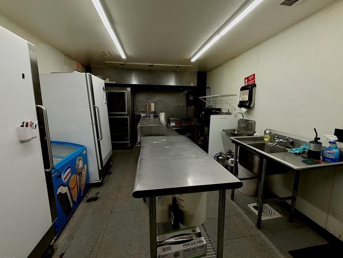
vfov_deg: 81.7
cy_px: 125
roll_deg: -0.1
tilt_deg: -6.9
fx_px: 149
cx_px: 173
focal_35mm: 15
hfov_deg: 98.2
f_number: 2.2
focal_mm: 2.22
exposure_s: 1/128
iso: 50
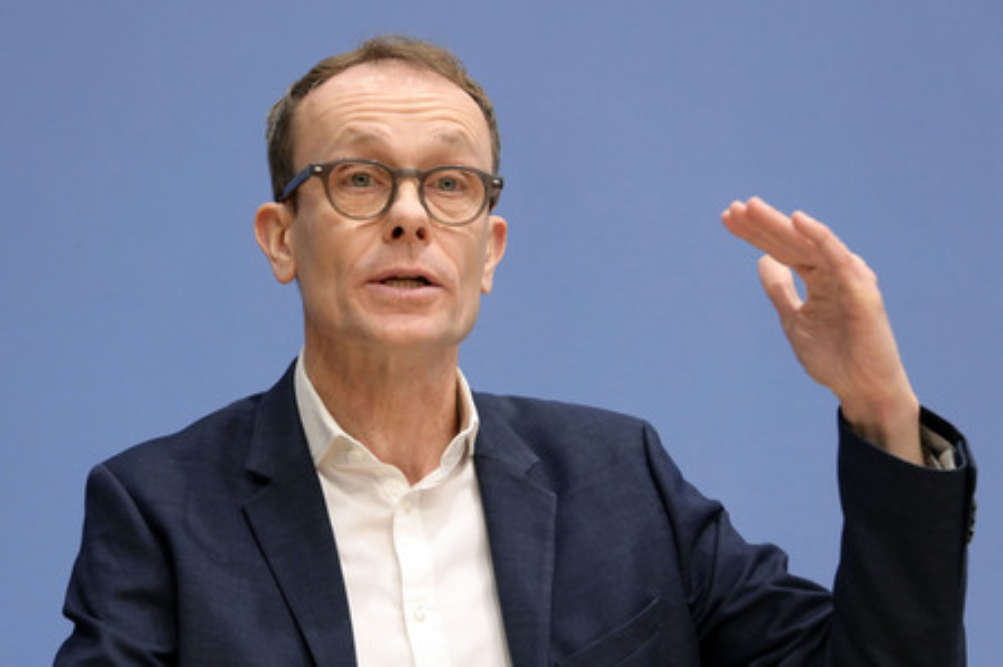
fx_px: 2561
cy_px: 334
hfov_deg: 22.2
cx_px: 502
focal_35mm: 92
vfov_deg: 14.8
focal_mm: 92
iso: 5000
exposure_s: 1/400
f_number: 5.6
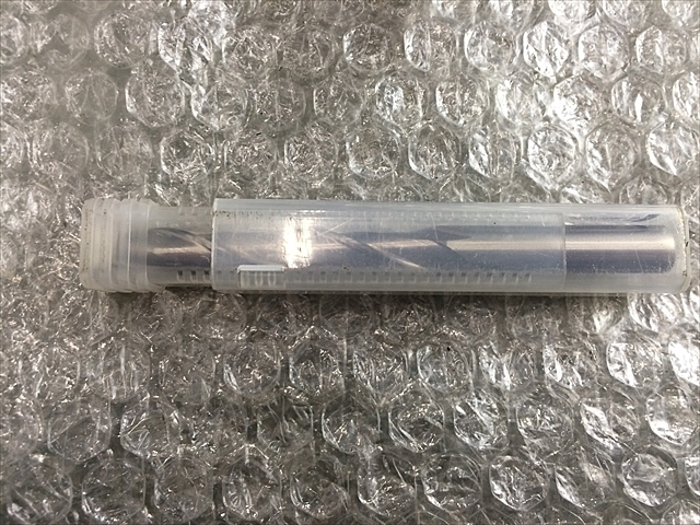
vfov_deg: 48.2
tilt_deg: -84.2
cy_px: 262
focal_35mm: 29
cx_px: 350
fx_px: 586
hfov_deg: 61.7
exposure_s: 1/33
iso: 100
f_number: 2.2
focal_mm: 4.15
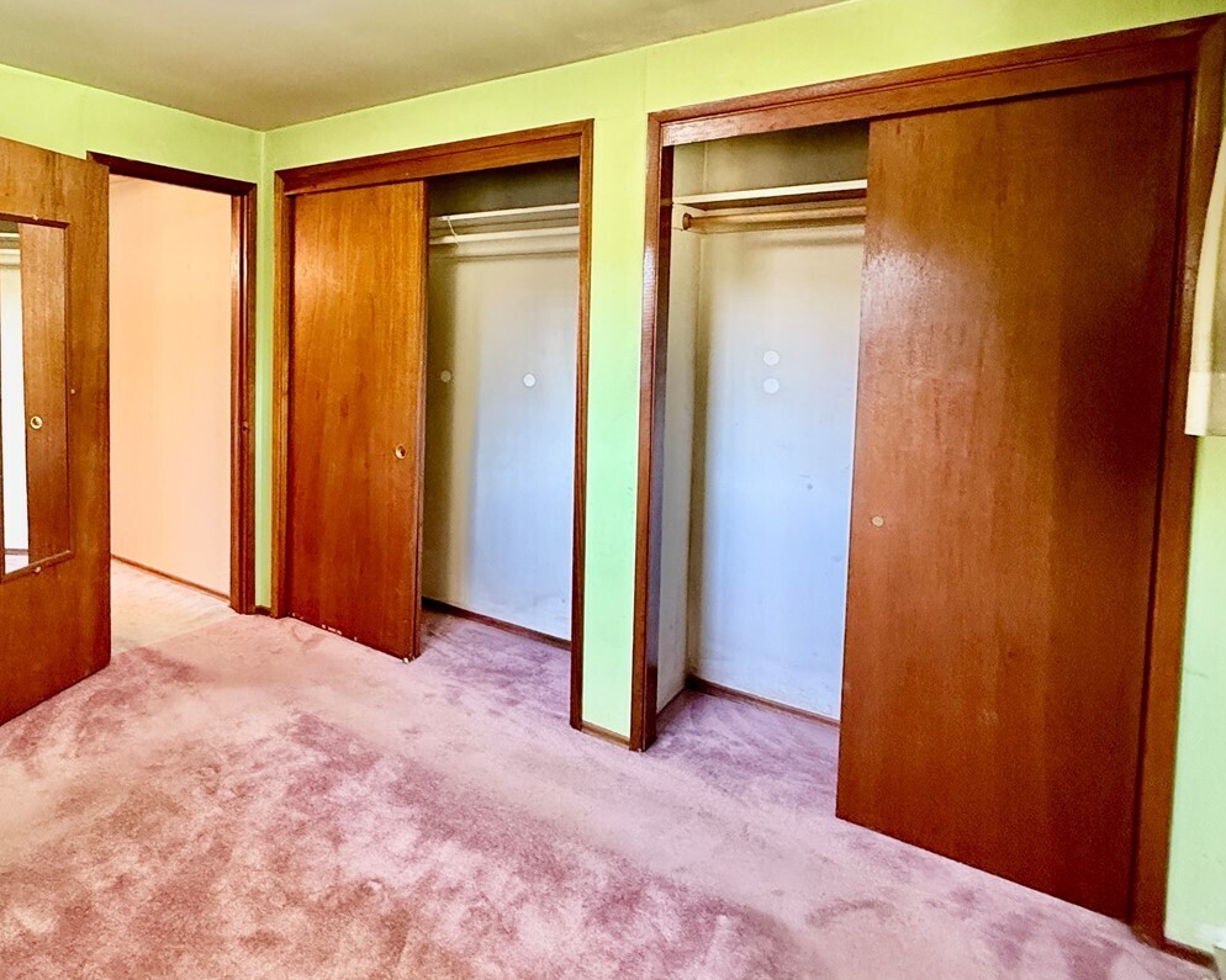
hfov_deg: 71.7
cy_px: 370
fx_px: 798
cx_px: 365
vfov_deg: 62.3
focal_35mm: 22
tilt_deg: -4.5
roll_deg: -1.2
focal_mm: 2.22
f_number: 2.2
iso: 640
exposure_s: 1/60
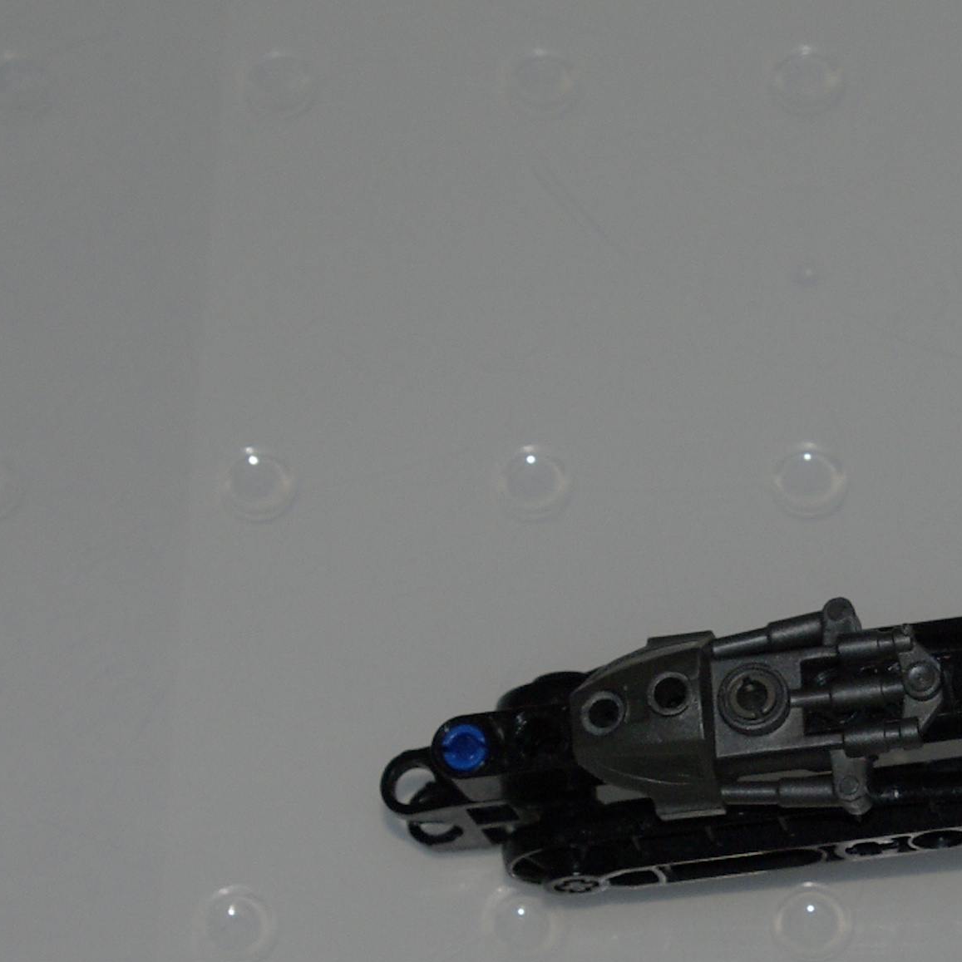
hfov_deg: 13.1
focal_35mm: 132
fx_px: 4164
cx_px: 831
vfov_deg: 13.2
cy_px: 639
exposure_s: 1/45
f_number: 8
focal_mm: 31
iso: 400
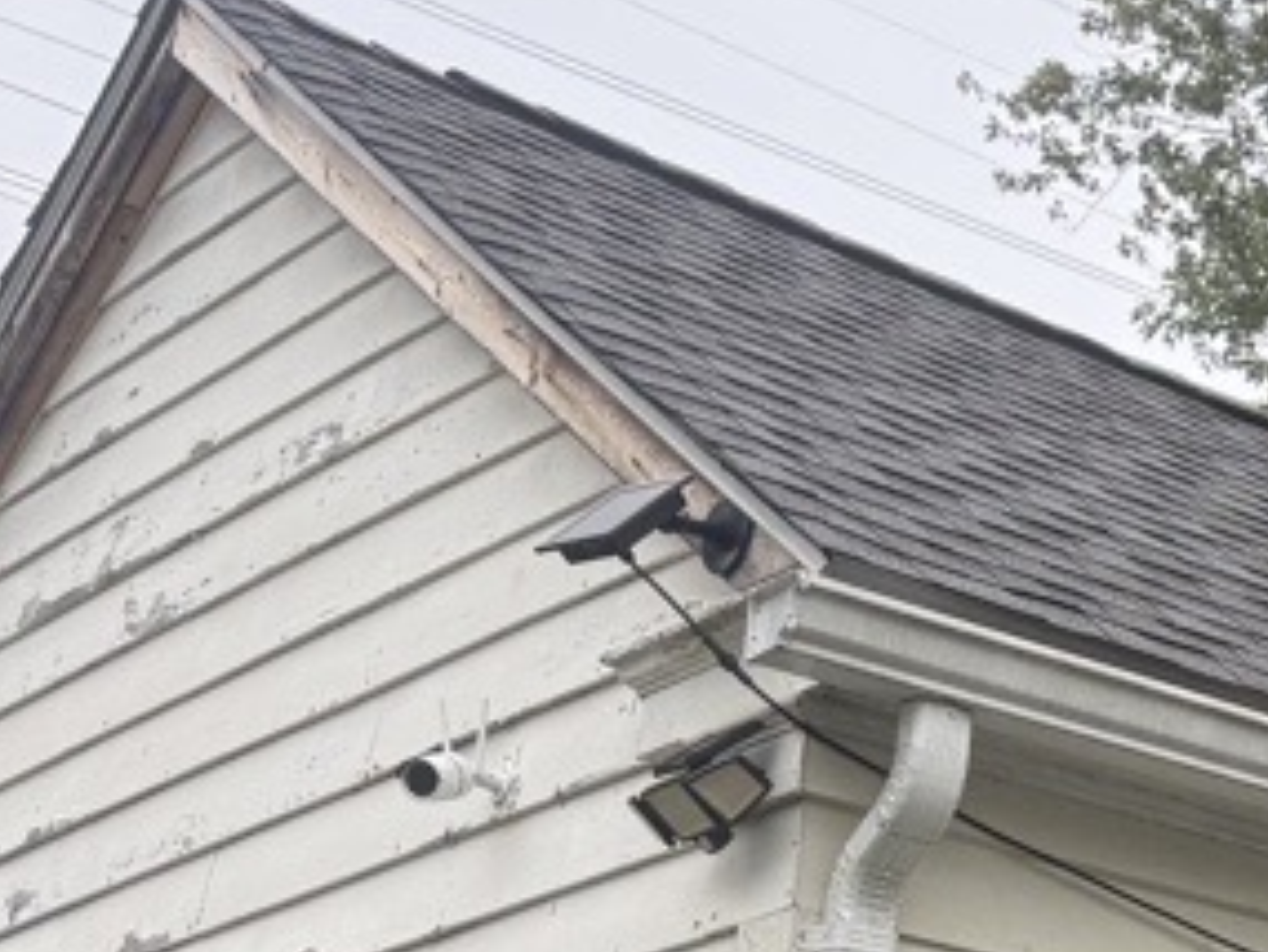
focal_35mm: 101
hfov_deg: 15.9
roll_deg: -2.6
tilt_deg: +12.2
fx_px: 3701
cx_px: 2411
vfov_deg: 14.1
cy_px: 1223
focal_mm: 6.76
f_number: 1.78
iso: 80
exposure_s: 1/410
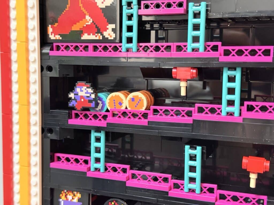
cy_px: 102
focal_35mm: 48
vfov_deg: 30.3
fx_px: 380
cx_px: 137
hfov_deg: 39.7
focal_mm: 6.76
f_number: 1.78
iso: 500
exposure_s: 1/33
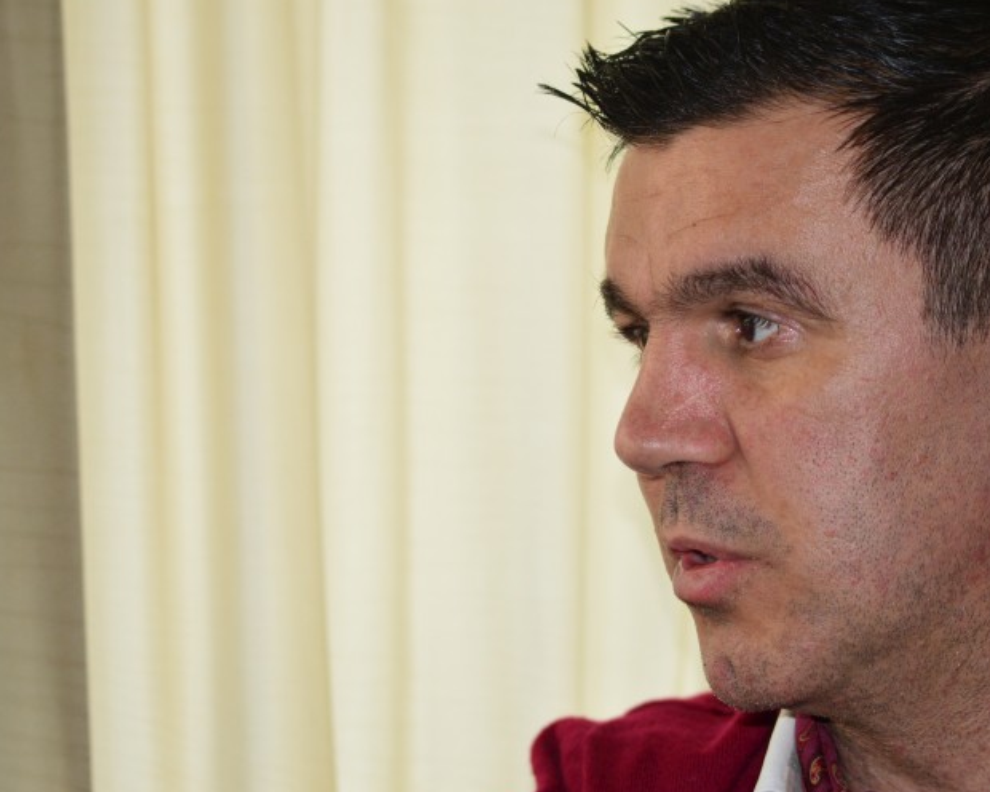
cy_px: 386
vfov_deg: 12.1
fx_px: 3721
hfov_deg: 15.1
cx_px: 581
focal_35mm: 127
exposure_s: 1/200
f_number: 4
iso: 800
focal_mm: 70
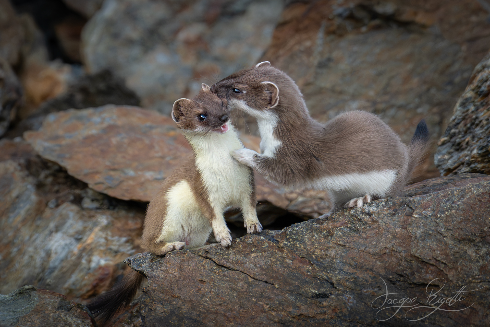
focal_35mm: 560
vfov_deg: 2.5
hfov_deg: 3.7
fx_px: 7622
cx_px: 245
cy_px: 164
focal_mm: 560
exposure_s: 1/1600
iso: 2500
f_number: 6.3
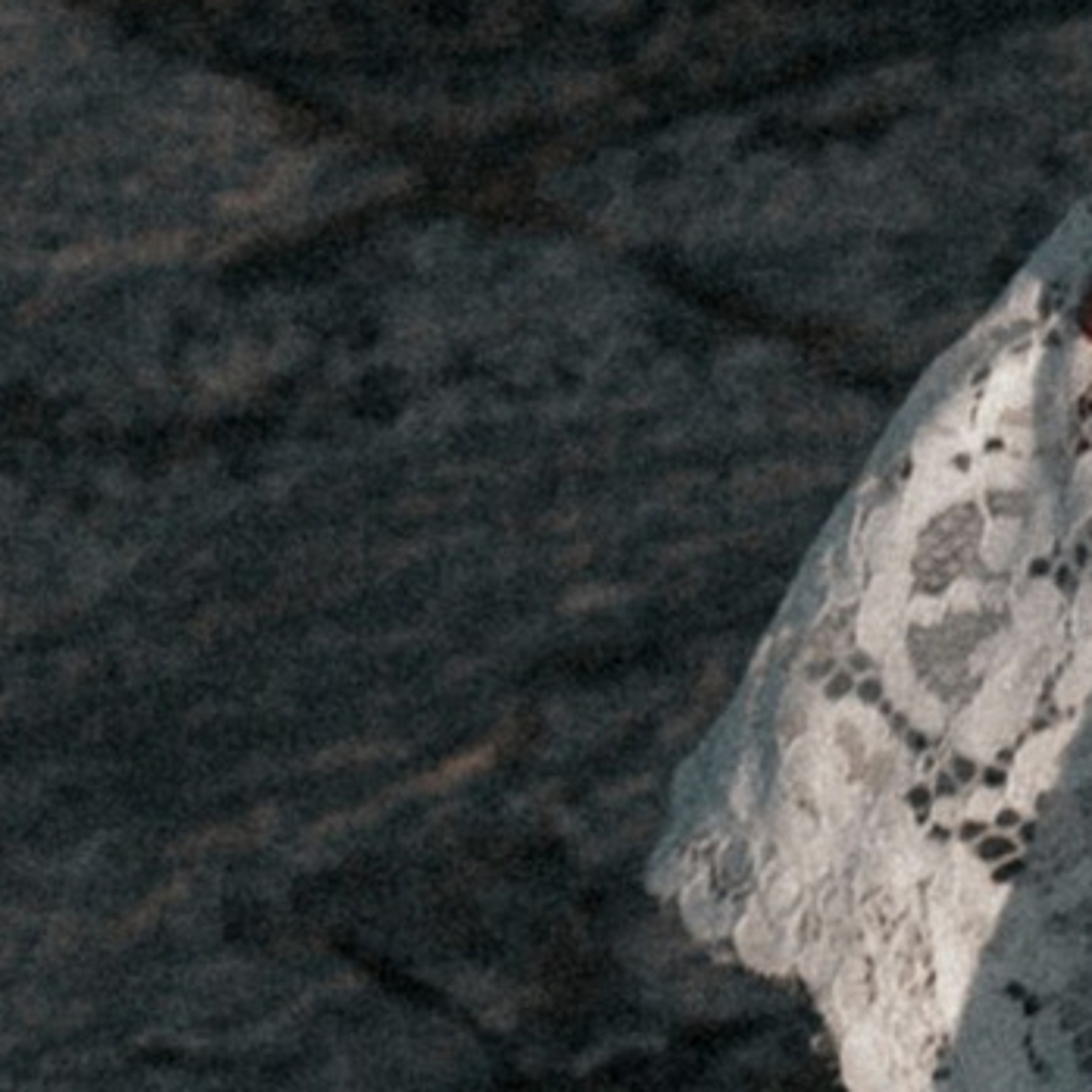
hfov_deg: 5.1
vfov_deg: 4.9
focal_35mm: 327
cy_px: -2894
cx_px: 3307
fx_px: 11671
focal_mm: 35
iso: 50
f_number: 4
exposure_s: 1/160
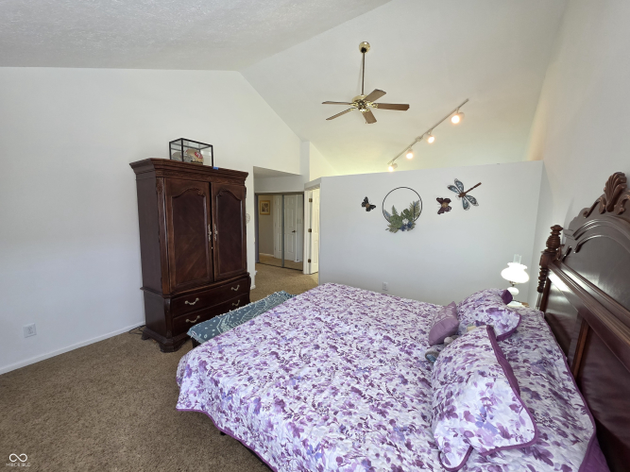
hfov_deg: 106.2
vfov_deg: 89.9
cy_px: 236
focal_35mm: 13
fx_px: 237
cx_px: 315
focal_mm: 2.2
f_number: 1.9
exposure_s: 1/120
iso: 200
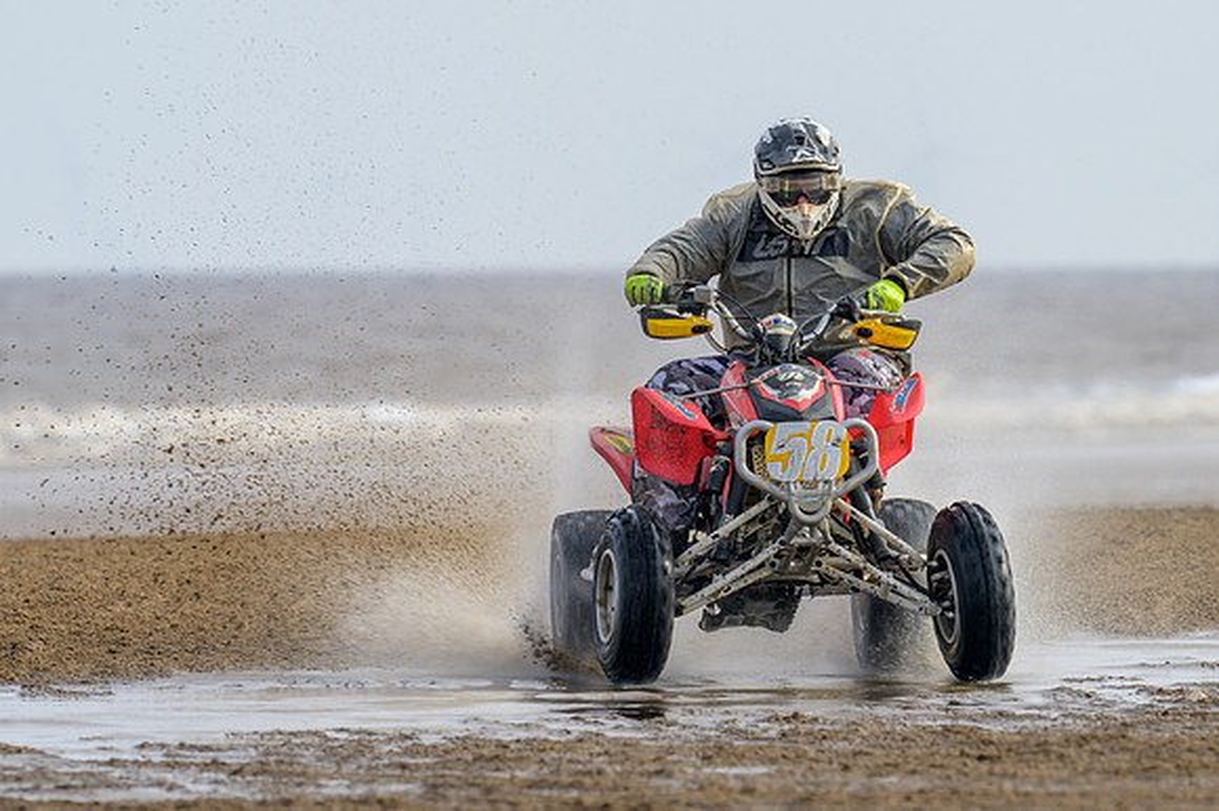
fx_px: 28126
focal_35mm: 831
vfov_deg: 1.7
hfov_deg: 2.5
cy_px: 468
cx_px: 610
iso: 280
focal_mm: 480
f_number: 8
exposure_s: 1/500
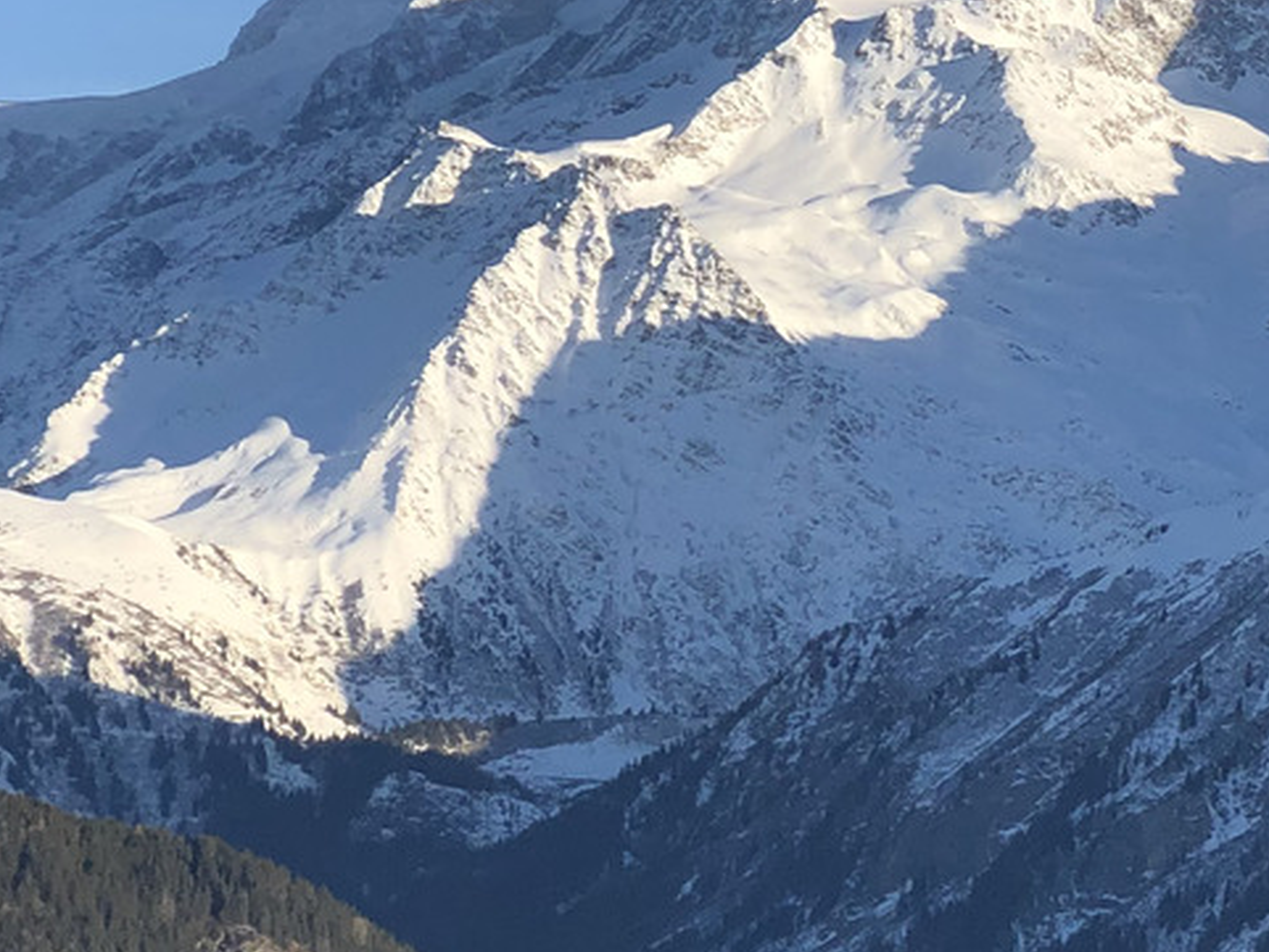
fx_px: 6344
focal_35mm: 173
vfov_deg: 8.6
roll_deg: -1.4
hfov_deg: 11.0
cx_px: 1865
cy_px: 430
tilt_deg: +4.0
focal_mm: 6
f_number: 2.4
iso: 16
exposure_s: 1/1080
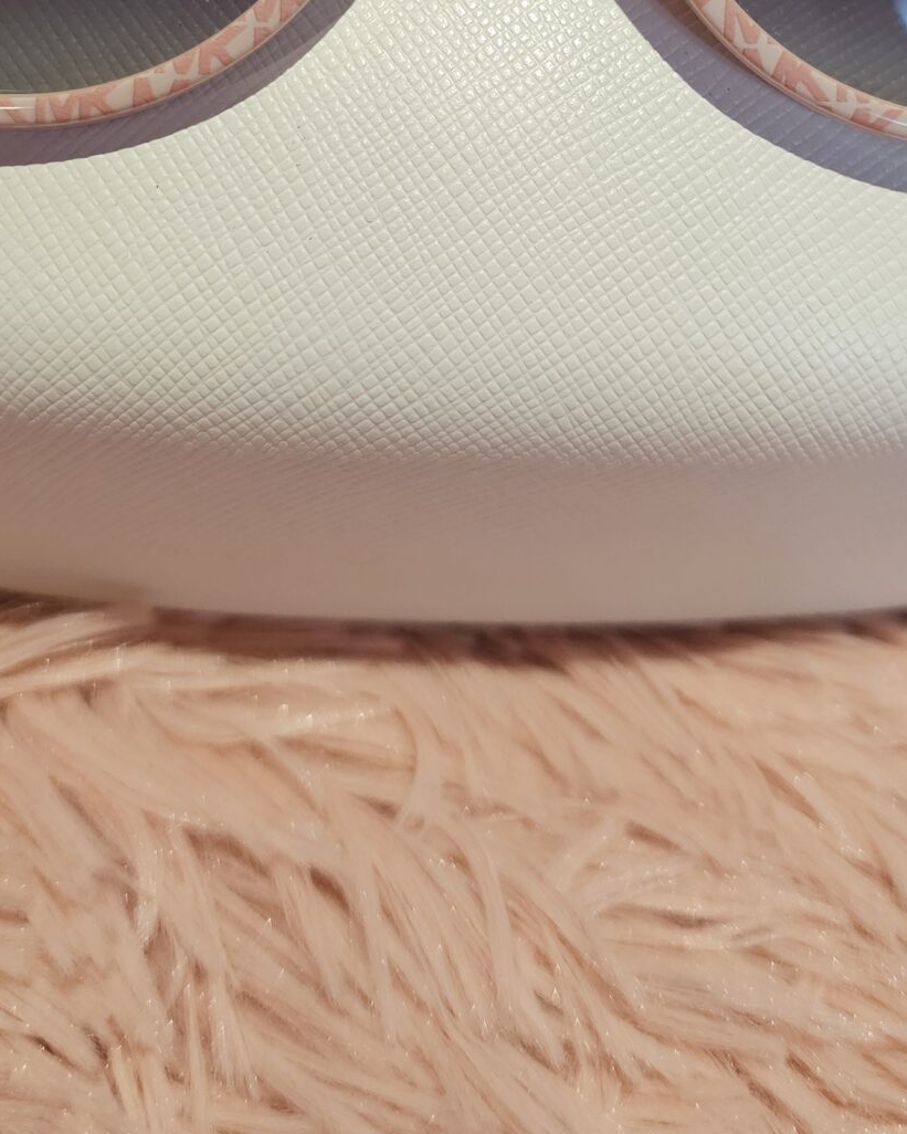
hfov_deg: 27.1
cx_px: 509
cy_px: 18
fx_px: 1879
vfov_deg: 31.2
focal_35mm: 56
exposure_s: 1/120
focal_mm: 6.3
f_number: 1.7
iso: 320
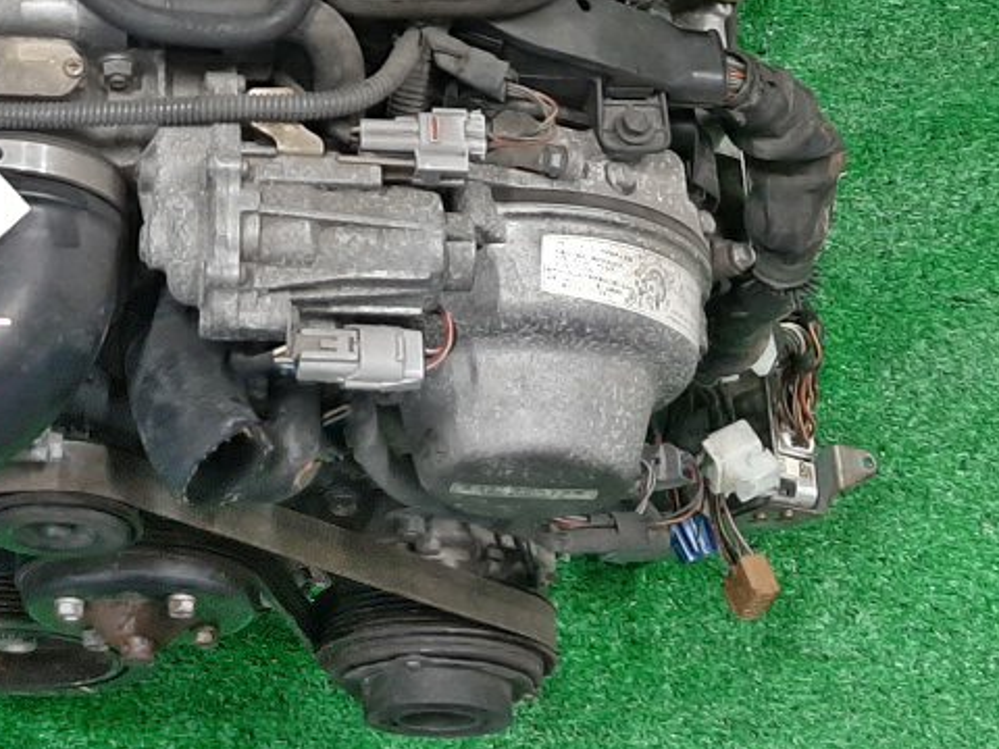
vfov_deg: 18.1
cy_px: -96
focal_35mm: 78
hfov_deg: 23.9
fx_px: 2251
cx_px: 4
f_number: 1.7
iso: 106
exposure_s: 1/50
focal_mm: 3.93
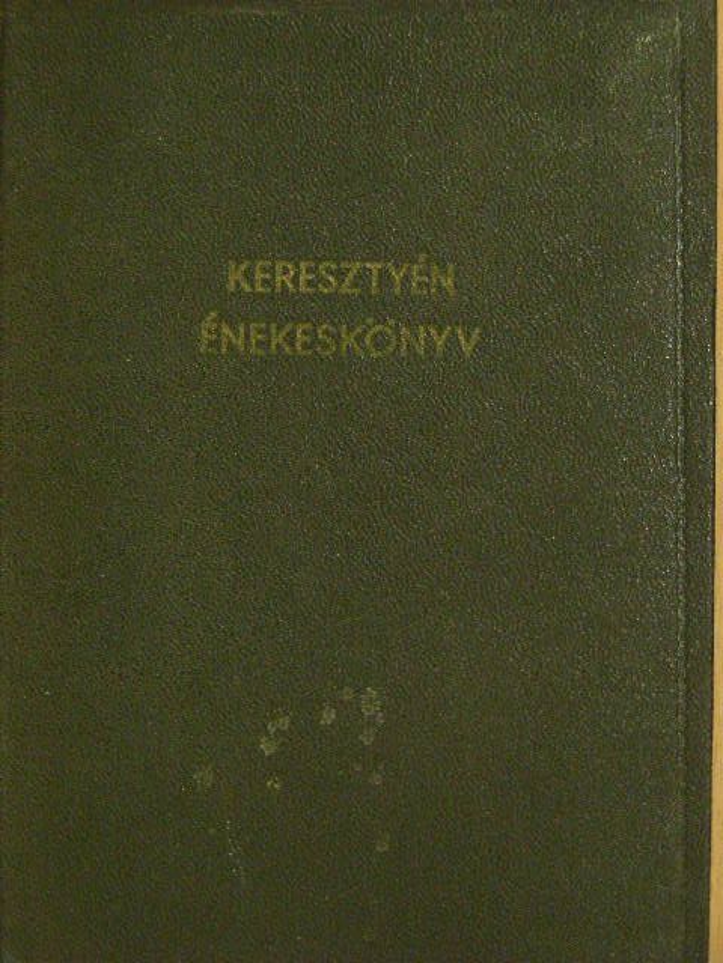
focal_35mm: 99
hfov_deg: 14.9
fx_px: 2757
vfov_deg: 19.8
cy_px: 482
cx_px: 362
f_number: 3.5
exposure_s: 1/15
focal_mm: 16.5
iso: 352
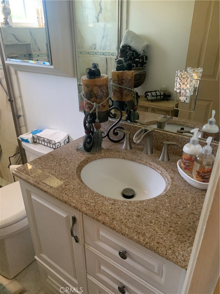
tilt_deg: -27.2
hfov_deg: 53.1
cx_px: 110
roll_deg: +0.3
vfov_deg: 67.3
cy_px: 147
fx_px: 220
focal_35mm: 26
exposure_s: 1/58
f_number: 1.8
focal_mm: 4.25
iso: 400
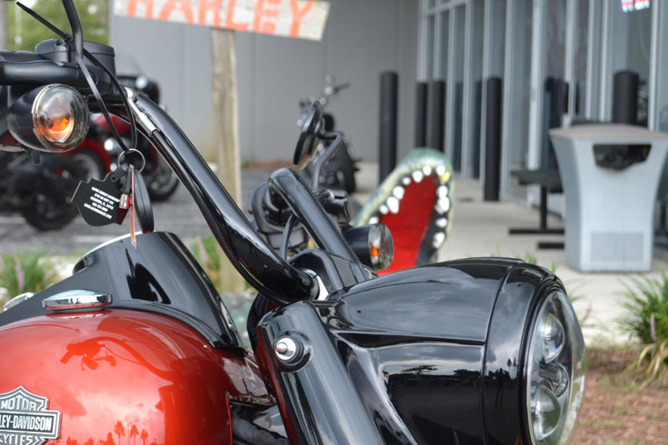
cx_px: 161
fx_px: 1670
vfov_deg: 15.2
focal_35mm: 90
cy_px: 241
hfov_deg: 22.4
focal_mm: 38
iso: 320
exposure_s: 1/125
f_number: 5.6
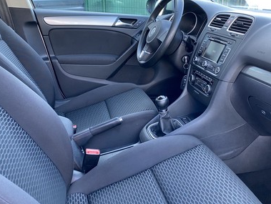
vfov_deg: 40.8
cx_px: 156
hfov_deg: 52.4
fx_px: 274
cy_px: 101
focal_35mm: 35
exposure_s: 1/92
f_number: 1.8
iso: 125
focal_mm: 4.25
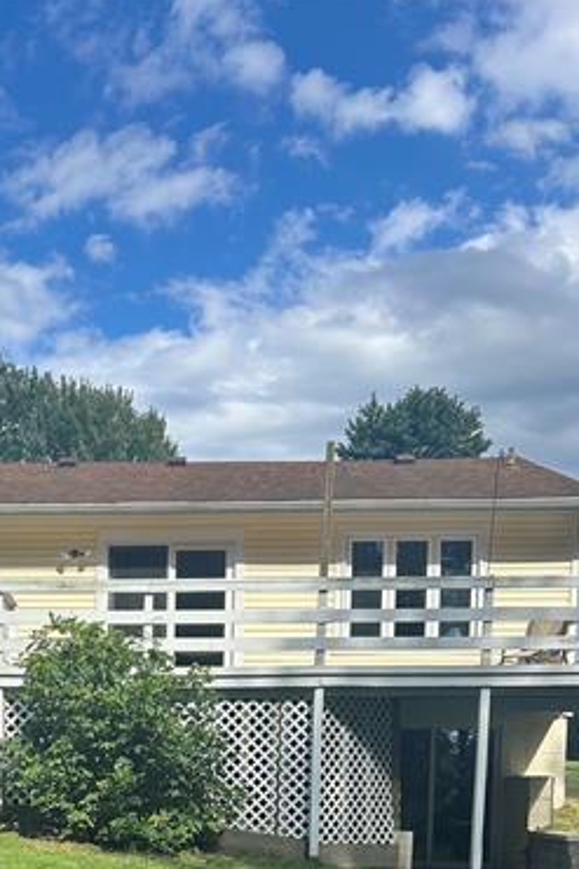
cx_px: 56
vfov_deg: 32.5
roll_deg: -0.1
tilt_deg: -3.1
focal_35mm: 56
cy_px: 890
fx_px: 1352
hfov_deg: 23.5
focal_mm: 5.7
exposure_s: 1/2695
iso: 50
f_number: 1.5
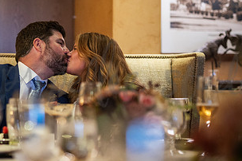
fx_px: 698
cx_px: 70
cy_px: 76
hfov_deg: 19.6
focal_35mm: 104
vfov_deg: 13.1
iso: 2500
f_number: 1.4
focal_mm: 50
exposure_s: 1/160
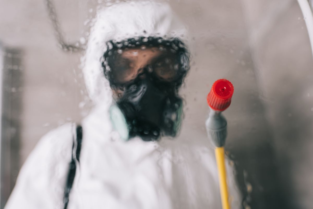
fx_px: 304
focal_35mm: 35
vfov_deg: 37.9
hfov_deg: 54.4
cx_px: 156
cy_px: 104
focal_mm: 35
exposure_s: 1/200
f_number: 4
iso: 400
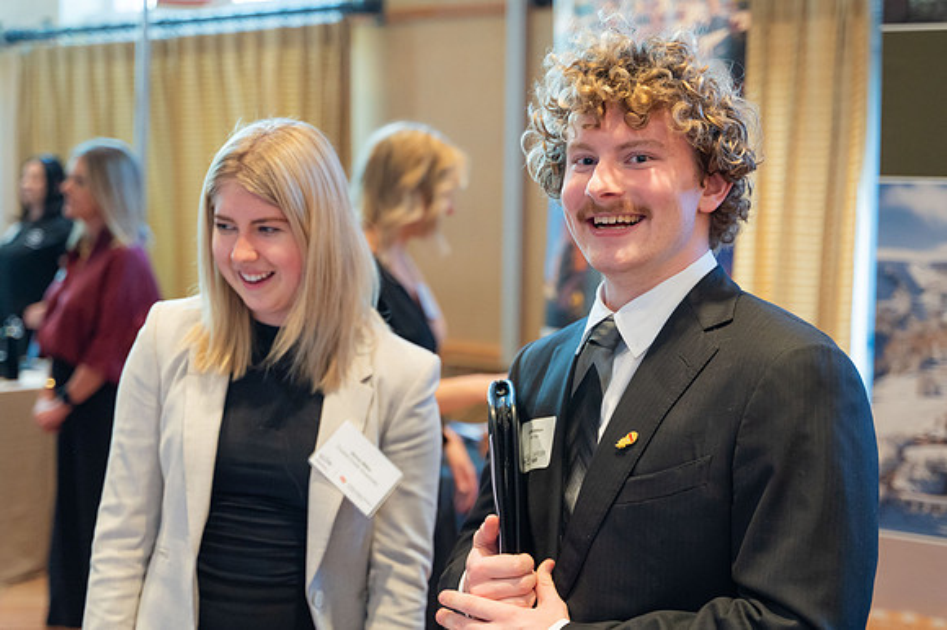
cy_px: 315
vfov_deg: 22.3
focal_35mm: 61
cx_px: 477
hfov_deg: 33.1
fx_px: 1595
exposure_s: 1/160
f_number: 2.8
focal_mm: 56
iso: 2500
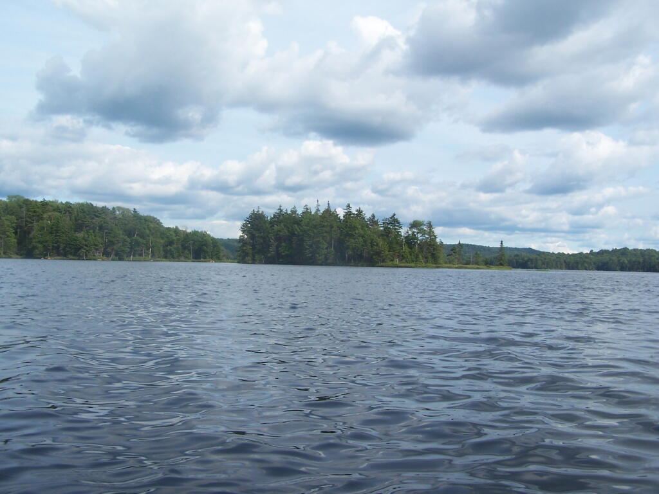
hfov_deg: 49.0
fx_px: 723
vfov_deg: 37.7
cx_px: 330
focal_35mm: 38
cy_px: 247
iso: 80
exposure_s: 1/640
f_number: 4
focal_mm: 6.3
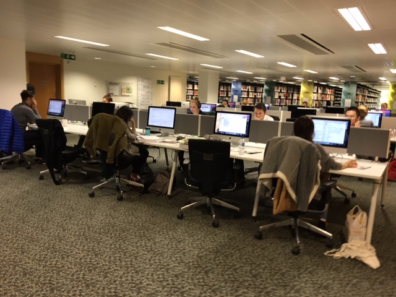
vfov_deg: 48.2
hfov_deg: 61.7
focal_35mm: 29
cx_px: 198
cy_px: 148
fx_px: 332
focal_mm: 4.15
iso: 125
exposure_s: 1/33
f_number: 2.2
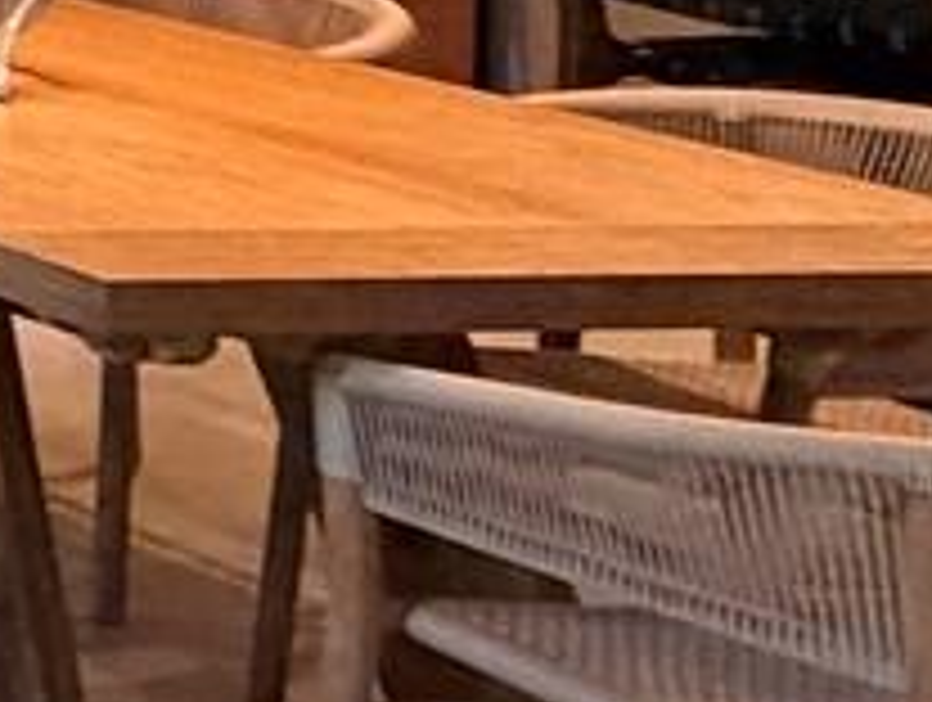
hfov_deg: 9.9
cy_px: -495
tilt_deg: -0.5
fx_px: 2913
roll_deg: -0.9
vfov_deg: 12.7
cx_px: -2229
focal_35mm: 108
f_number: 2.2
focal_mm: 2.22
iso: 250
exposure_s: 1/60
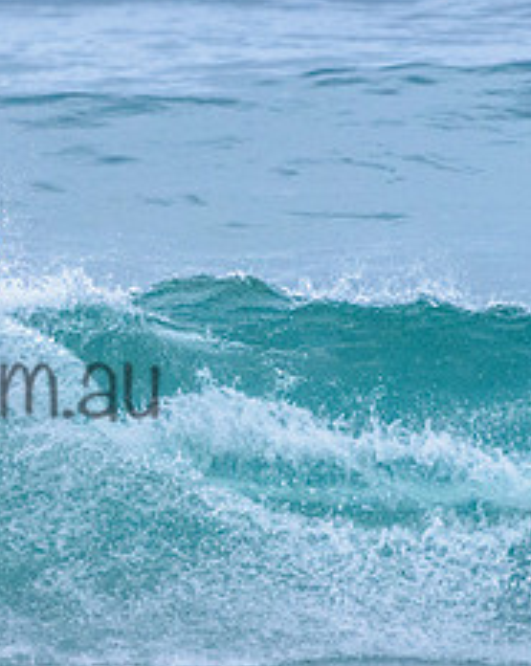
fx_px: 28344
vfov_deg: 1.3
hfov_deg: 1.1
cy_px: 226
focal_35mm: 1440
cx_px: -157
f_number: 5.6
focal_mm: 500
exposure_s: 1/2000
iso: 3600
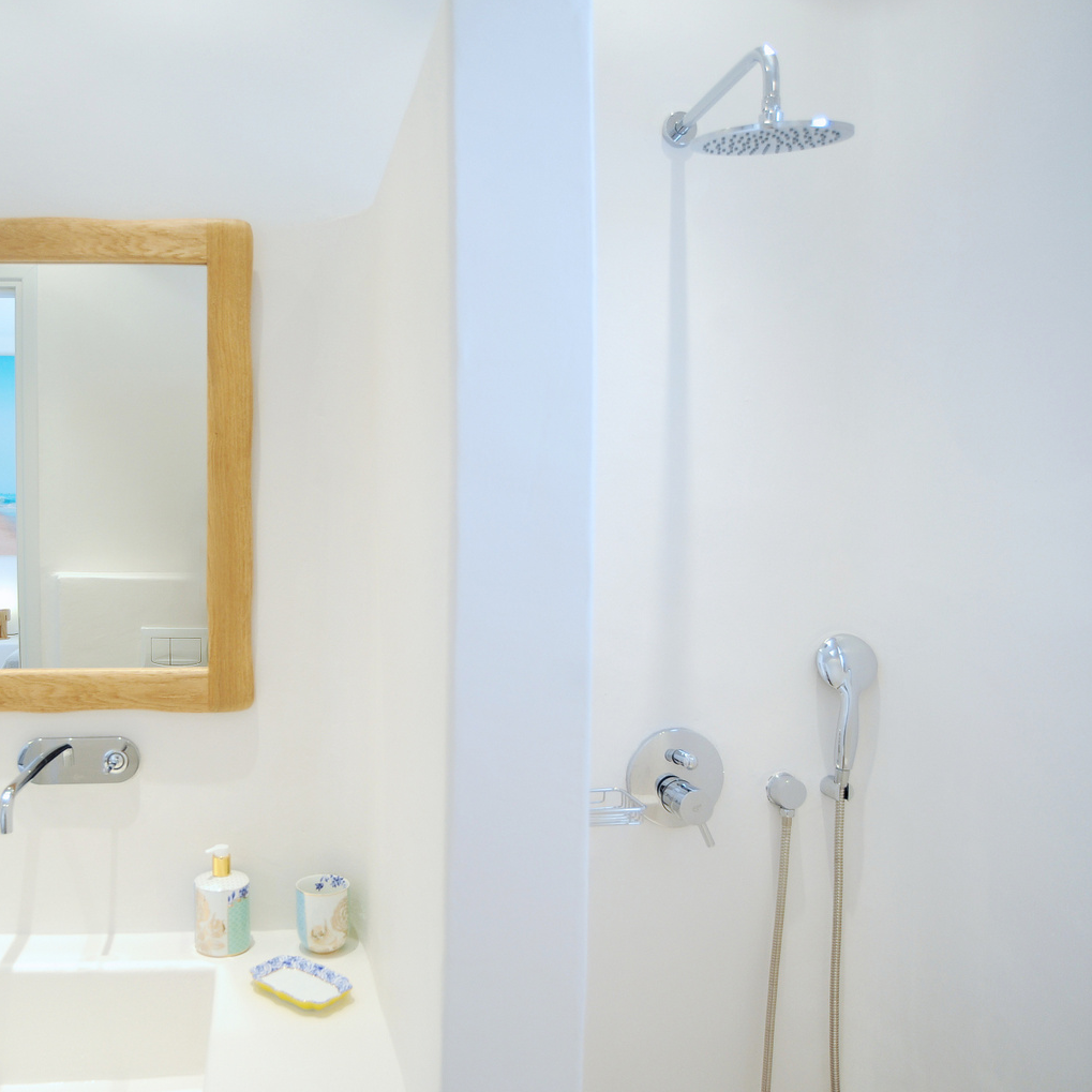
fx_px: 857
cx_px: 339
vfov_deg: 65.0
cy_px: 565
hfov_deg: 62.9
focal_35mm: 24
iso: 500
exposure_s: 1/80
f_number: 3.5
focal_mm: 18
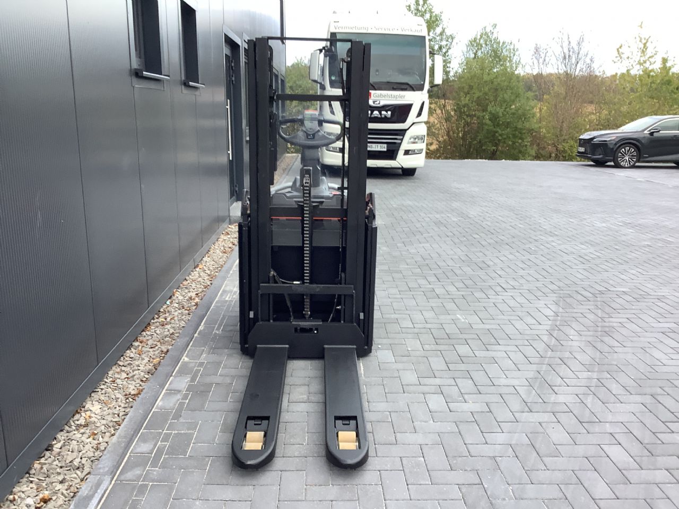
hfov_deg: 58.4
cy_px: 254
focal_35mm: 31
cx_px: 340
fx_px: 608
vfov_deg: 45.4
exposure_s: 1/60
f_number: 2.4
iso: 80
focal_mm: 3.3
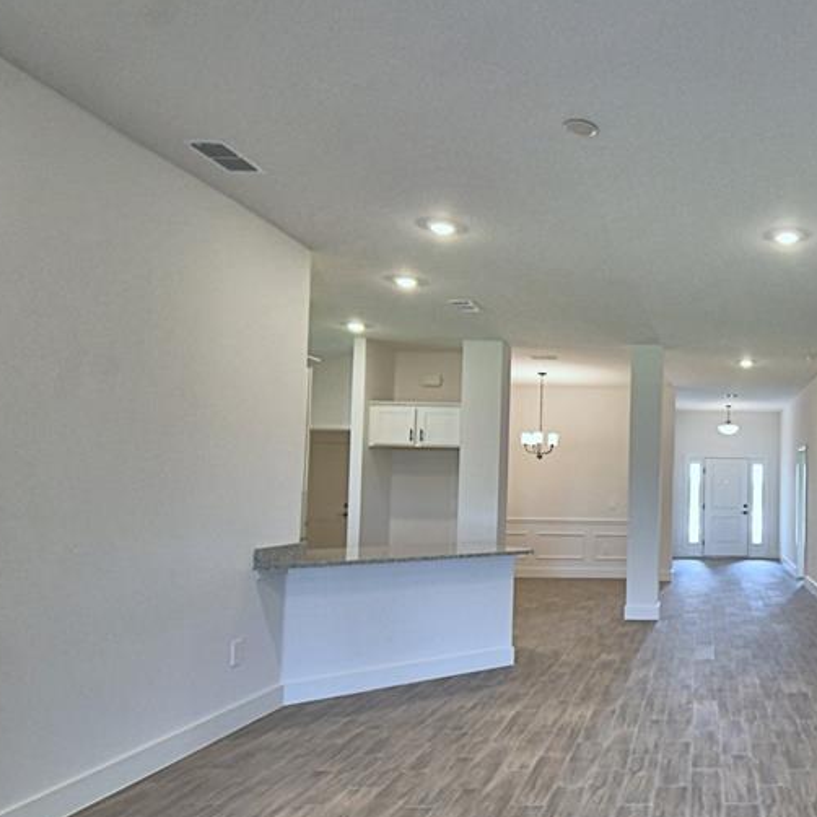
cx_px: 731
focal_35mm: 26
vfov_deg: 60.7
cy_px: 459
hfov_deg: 53.5
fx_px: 694
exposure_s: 1/60
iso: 400
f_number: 4.5
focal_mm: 10
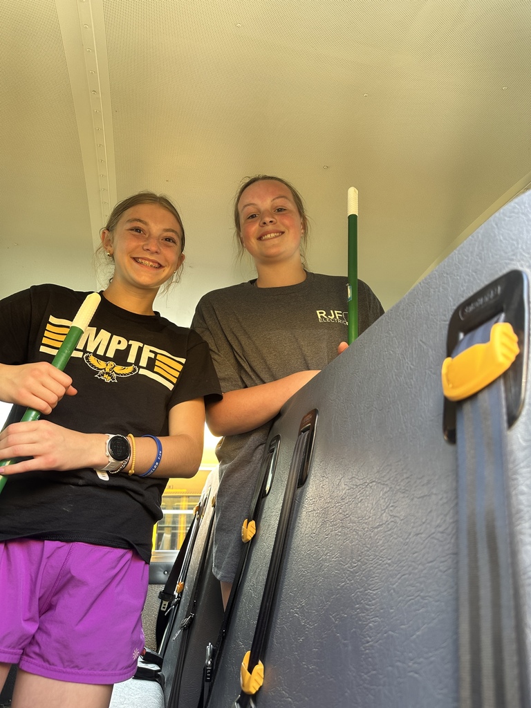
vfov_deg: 71.6
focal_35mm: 24
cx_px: 266
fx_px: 491
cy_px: 354
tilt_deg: +23.0
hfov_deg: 56.8
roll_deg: -3.3
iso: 100
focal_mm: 6.86
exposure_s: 1/121
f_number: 1.78
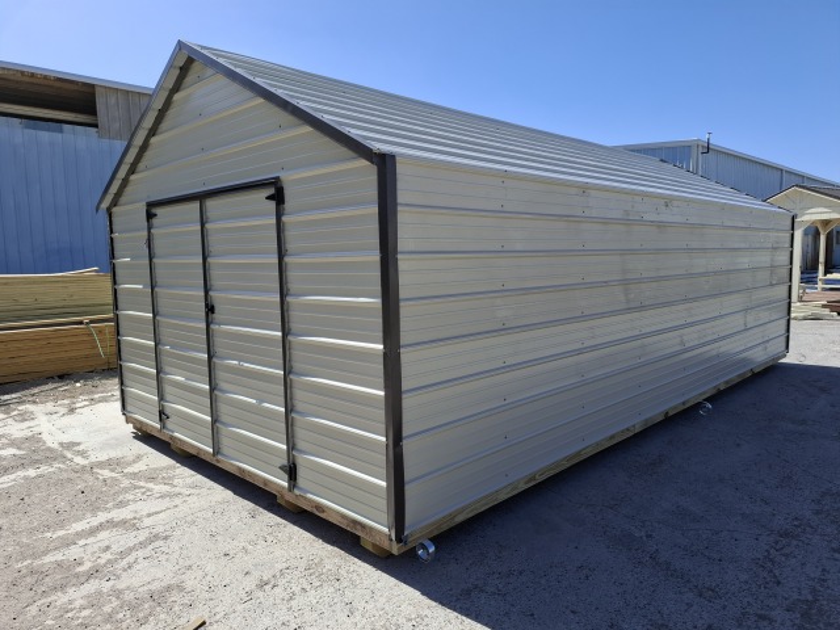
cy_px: 315
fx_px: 558
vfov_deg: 58.9
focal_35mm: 23
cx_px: 420
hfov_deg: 73.9
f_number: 1.8
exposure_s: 1/1689
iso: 50
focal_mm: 5.54
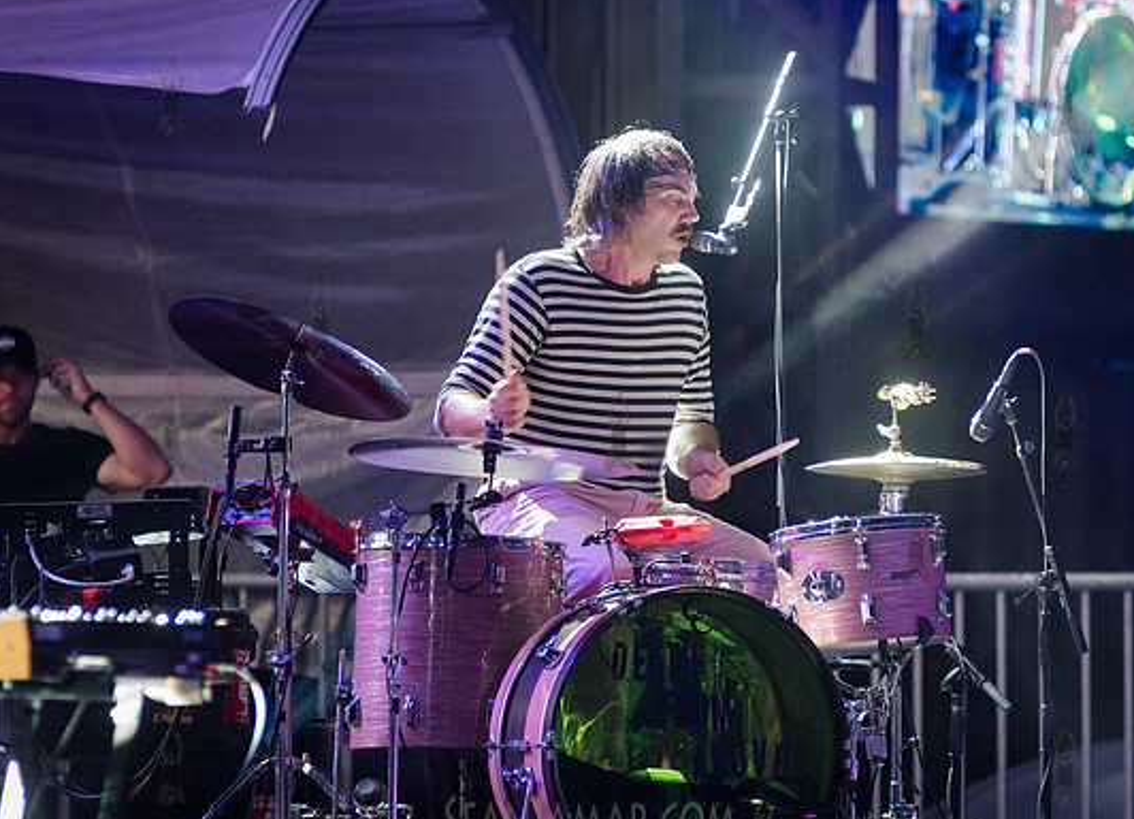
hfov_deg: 7.3
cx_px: 578
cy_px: 315
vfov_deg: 5.3
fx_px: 8888
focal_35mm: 275
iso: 4000
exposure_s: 1/250
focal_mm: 185
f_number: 3.5
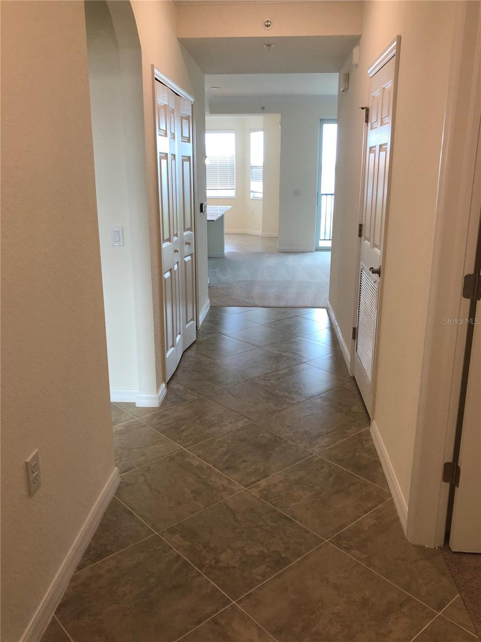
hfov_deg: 49.7
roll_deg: +0.3
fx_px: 519
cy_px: 321
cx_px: 240
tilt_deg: -14.2
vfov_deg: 63.4
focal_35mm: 28
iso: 25
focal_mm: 3.99
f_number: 1.8
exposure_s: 1/30
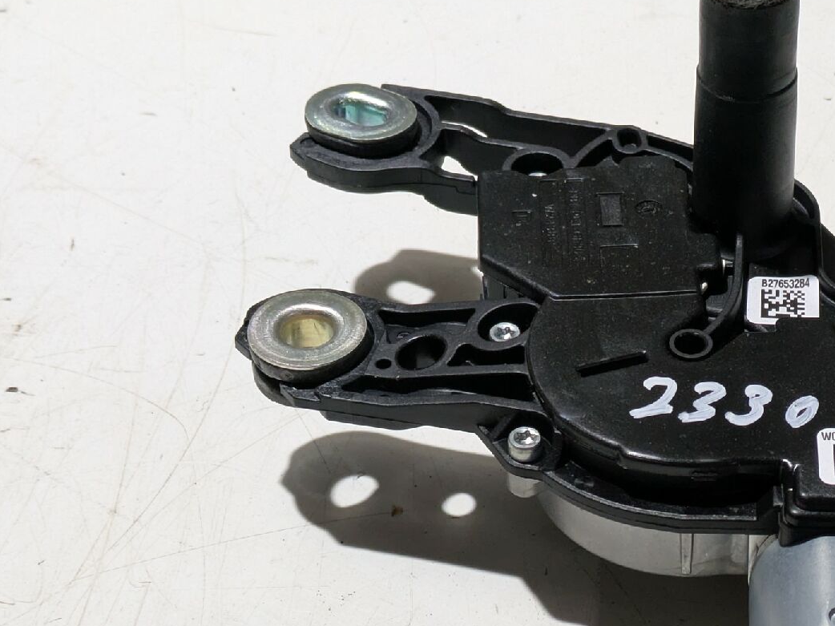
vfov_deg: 15.7
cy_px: 386
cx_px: 703
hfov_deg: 20.6
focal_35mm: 94
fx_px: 2267
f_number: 1.89
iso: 144
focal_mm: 5.43
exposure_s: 1/100
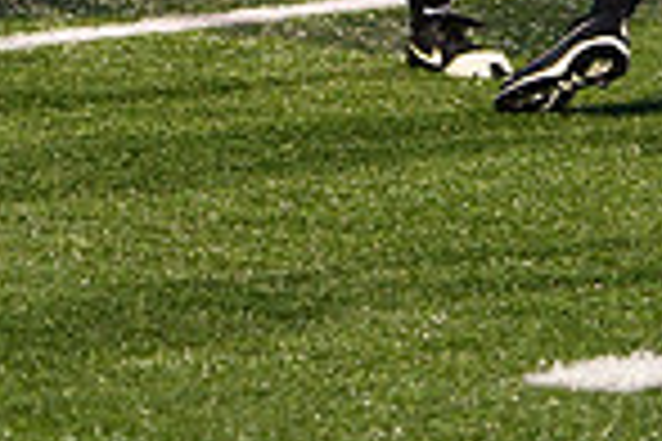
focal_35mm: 672
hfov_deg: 3.1
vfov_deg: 2.0
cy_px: -320
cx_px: 171
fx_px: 12356
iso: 12800
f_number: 5
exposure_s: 1/800
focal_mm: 170
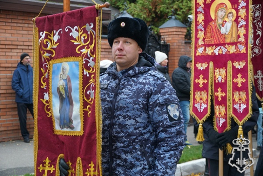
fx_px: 482
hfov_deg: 30.5
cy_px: 88
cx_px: 132
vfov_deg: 20.6
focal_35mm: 66
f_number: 5
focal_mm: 44
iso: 800
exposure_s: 1/160
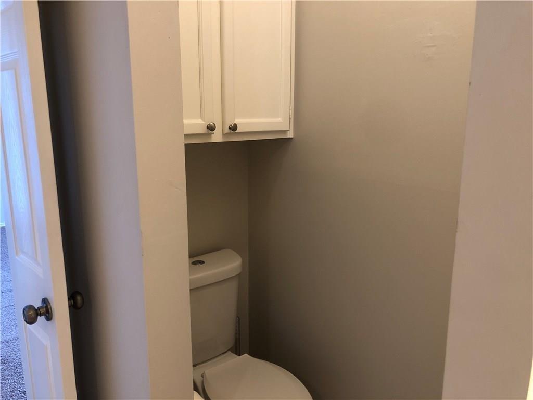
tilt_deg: -12.1
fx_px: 431
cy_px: 200
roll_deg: +0.4
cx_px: 266
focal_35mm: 28
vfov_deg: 49.7
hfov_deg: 63.4
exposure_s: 1/17
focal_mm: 3.99
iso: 40
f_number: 1.8
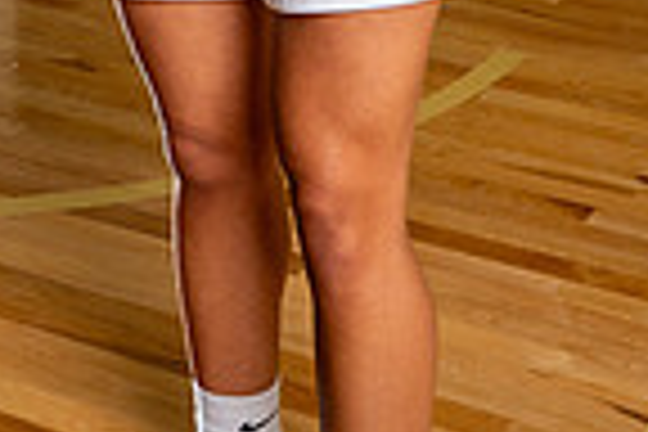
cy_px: -536
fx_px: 1818
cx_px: 117
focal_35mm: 101
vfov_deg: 11.6
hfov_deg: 20.0
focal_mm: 32.3
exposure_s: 1/200
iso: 640
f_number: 7.1
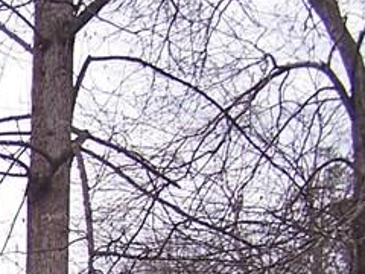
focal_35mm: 162
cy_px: 530
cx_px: -386
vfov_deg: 8.7
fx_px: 1708
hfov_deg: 11.0
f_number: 2.8
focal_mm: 6.3
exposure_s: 1/60
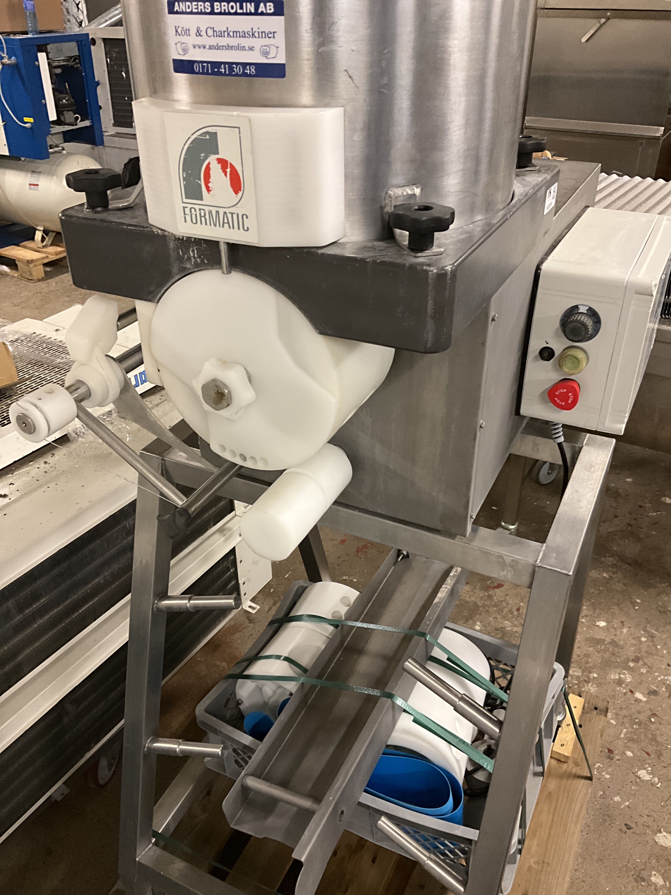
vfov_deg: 61.7
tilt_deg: -32.2
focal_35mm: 29
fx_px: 749
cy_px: 448
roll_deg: -0.2
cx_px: 336
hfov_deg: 48.2
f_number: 1.8
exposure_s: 1/33
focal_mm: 3
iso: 200
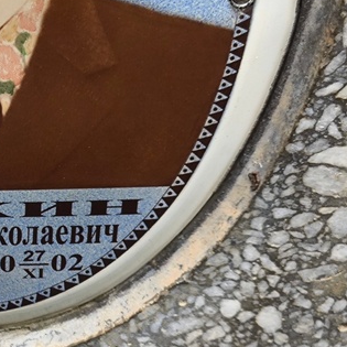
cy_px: 237
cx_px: -15
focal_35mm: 112
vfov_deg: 15.5
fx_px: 1270
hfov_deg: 15.2
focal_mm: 4.71
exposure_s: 1/120
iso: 64
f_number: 1.7
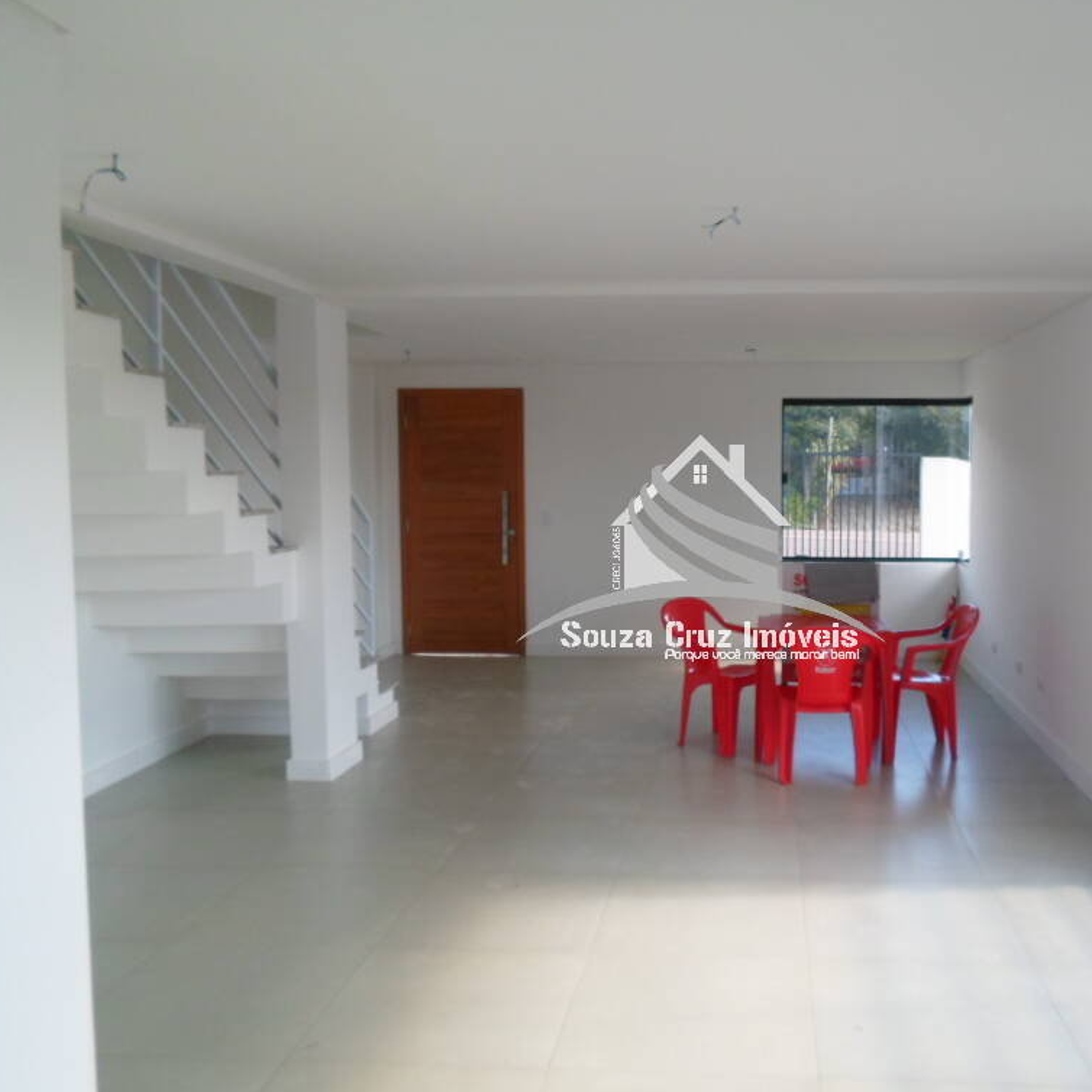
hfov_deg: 53.3
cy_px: 549
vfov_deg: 54.0
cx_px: 701
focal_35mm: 30
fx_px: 1071
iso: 80
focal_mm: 4.5
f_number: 2.5
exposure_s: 1/180
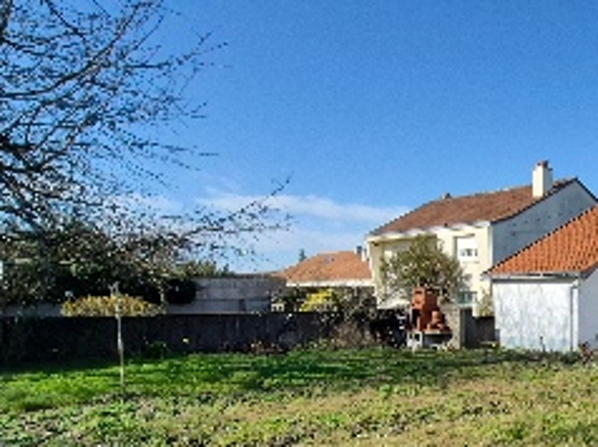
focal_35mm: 35
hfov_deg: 44.0
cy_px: 392
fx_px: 604
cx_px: 613
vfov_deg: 38.2
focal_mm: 1.74
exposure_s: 1/1540
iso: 40
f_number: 2.2
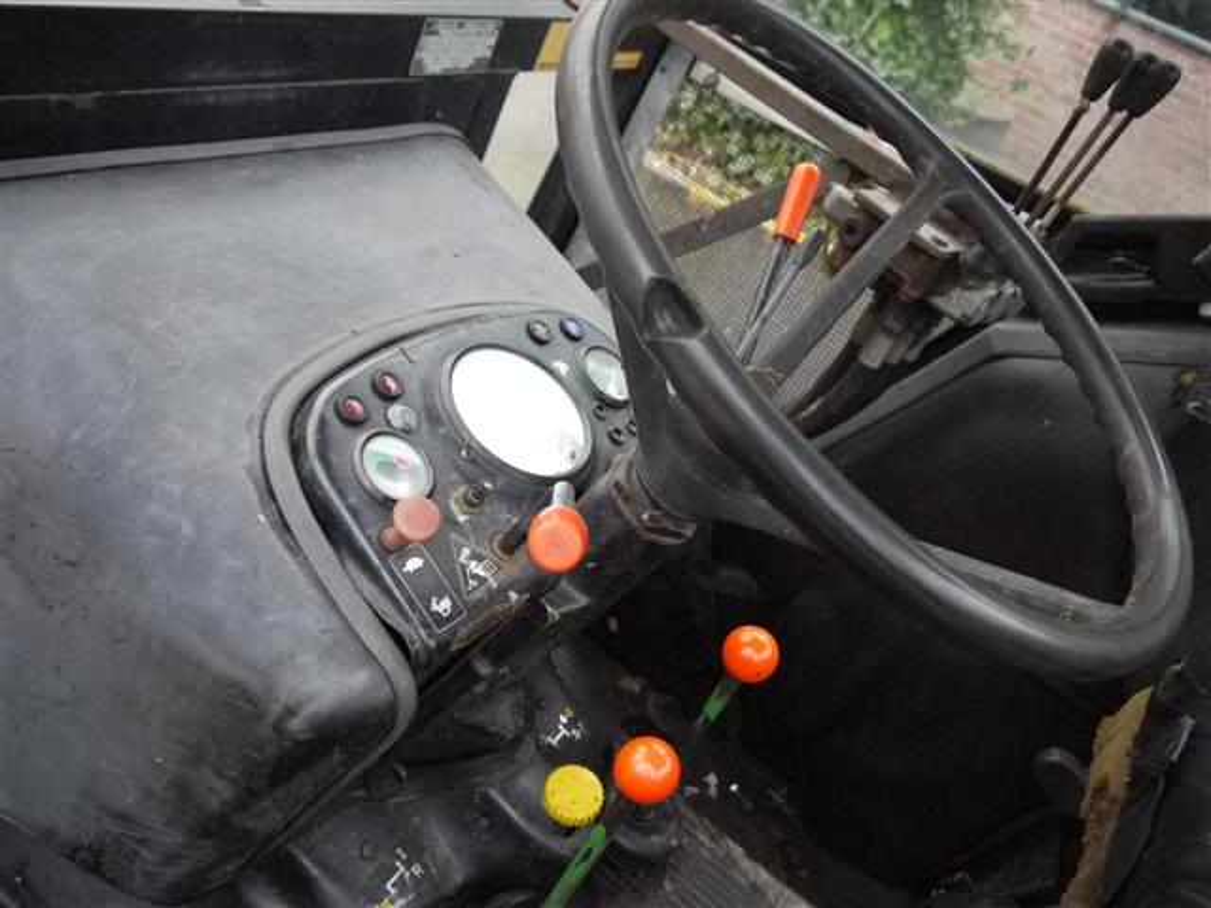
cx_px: 606
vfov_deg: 44.2
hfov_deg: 56.8
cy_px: 454
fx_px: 1119
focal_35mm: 32
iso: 800
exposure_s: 1/80
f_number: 3.8
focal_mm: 16
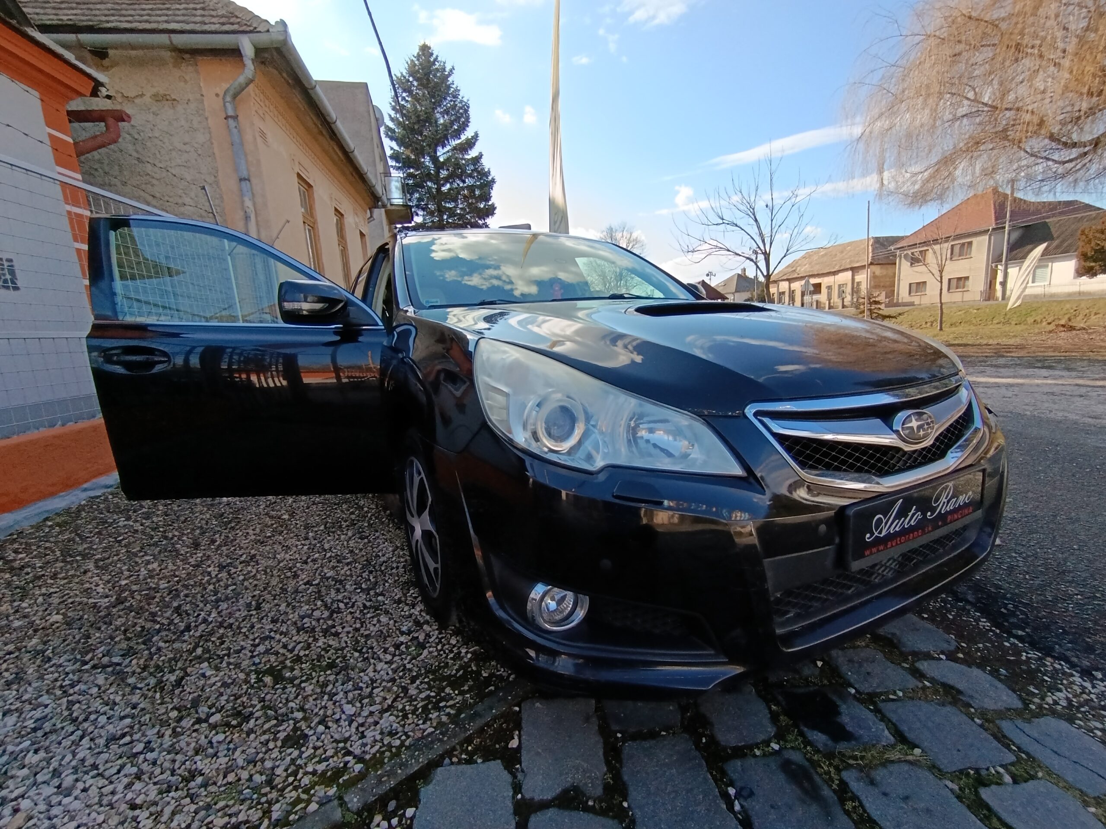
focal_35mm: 16
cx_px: 553
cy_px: 414
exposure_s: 1/417
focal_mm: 1.65
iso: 50
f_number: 2.2
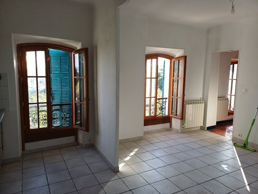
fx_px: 186
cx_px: 129
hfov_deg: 69.4
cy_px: 97
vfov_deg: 54.9
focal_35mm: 25
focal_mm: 4.65
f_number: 1.8
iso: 50
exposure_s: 1/101
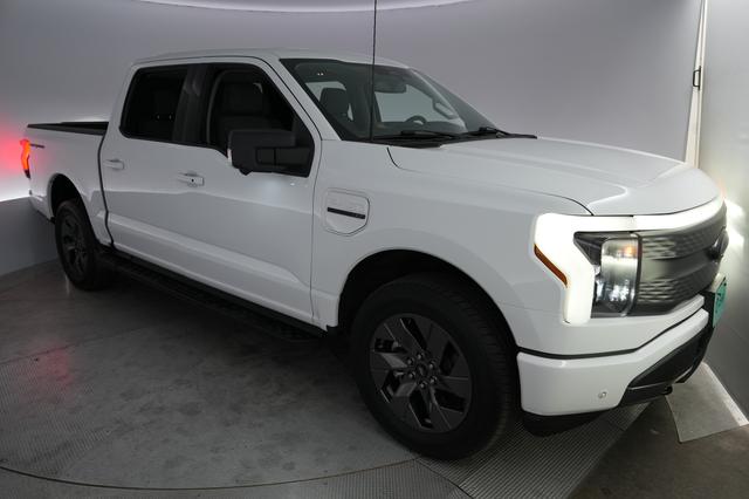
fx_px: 499
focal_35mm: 24
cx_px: 374
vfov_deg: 53.1
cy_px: 250
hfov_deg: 73.8
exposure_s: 1/160
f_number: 4
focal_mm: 24
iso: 800
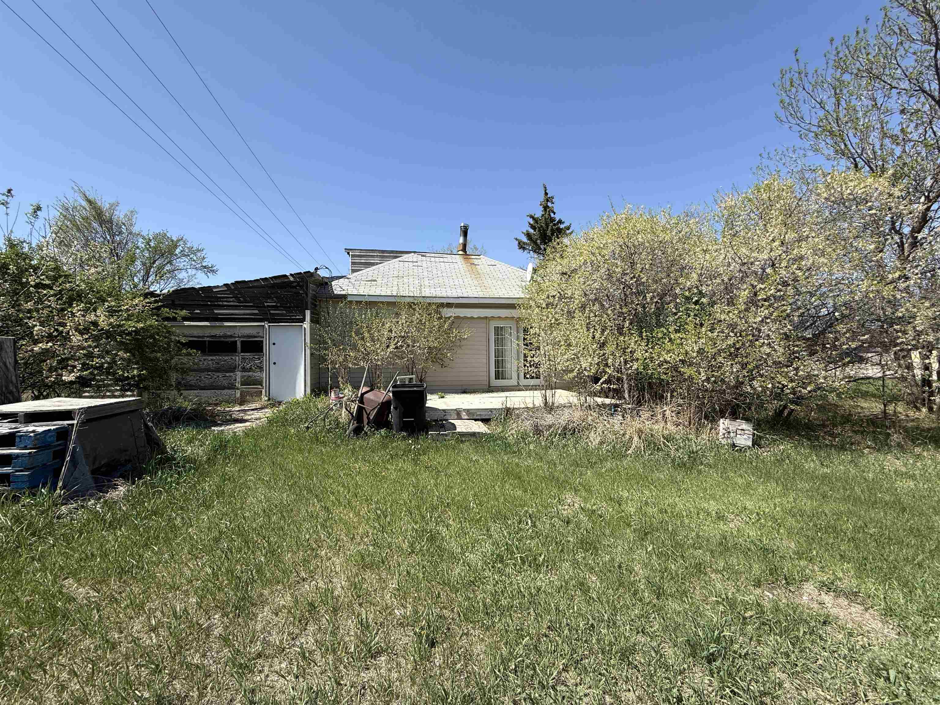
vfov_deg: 85.7
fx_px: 380
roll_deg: +0.9
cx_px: 470
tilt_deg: +0.6
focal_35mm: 14
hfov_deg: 102.1
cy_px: 352
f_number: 2.2
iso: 50
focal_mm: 2.22
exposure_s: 1/1572
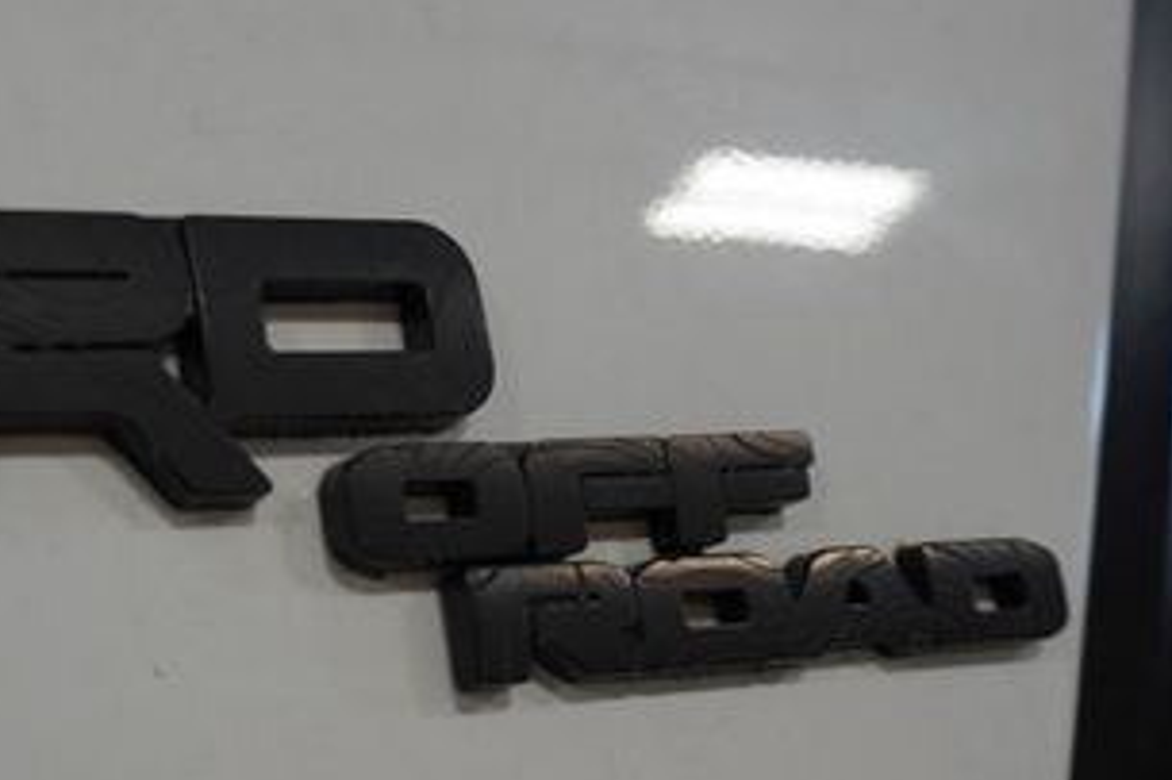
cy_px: 430
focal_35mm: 63
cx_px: 277
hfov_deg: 31.3
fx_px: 2050
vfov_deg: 21.5
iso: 500
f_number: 4
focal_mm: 20
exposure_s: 1/60
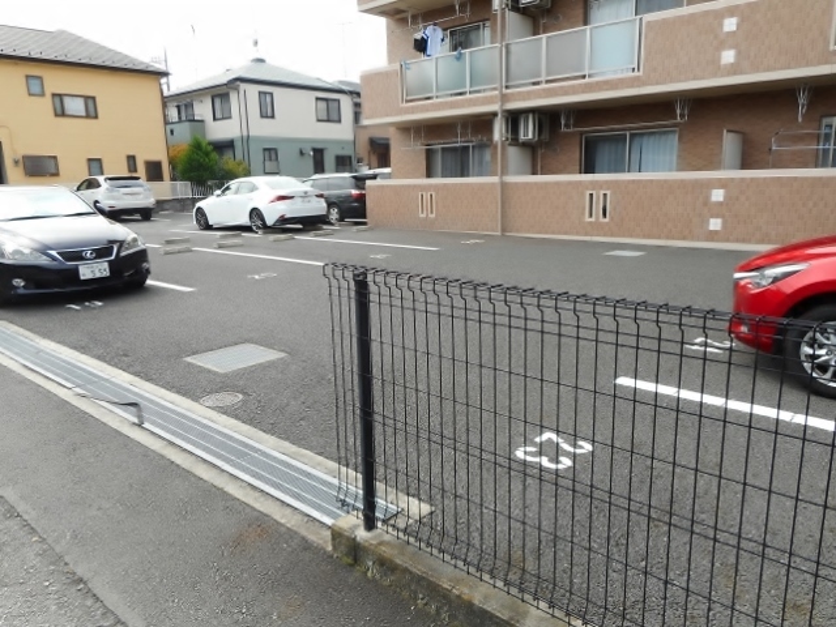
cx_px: 418
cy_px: 314
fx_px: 604
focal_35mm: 25
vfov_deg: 54.9
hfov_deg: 69.4
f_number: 3.7
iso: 80
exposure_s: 1/250
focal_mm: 4.5
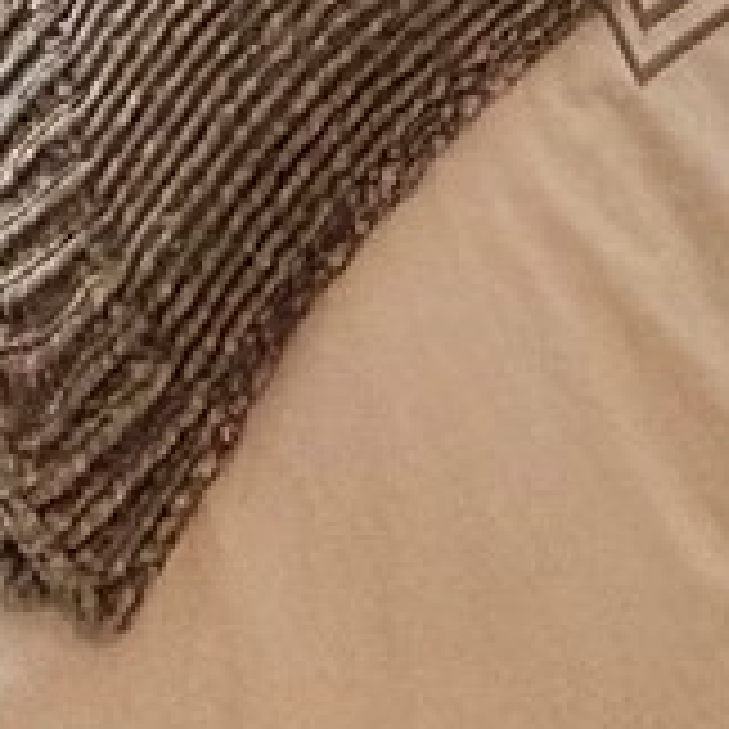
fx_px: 2907
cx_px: 423
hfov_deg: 14.3
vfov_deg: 9.4
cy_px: -1750
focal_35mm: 122
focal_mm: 2.22
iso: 40
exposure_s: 1/120
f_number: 2.2
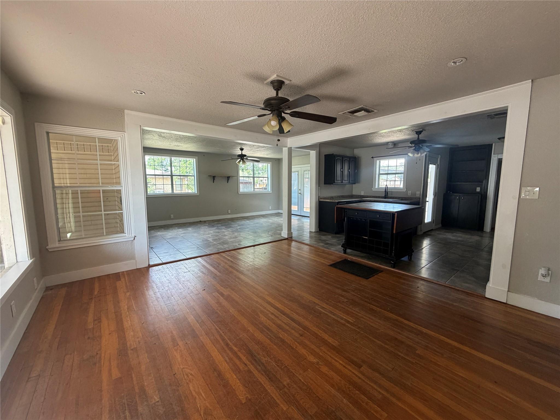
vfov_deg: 85.7
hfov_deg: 102.1
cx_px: 280
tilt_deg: -6.0
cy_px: 210
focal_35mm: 14
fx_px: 226
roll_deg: +0.8
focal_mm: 2.22
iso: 200
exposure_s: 1/121
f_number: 2.2
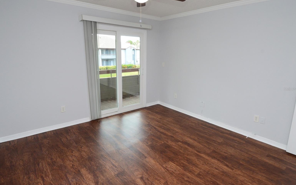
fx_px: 153
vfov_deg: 62.2
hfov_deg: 88.0
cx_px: 148
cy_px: 89
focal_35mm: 19
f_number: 9
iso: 800
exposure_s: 1/80
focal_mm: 12
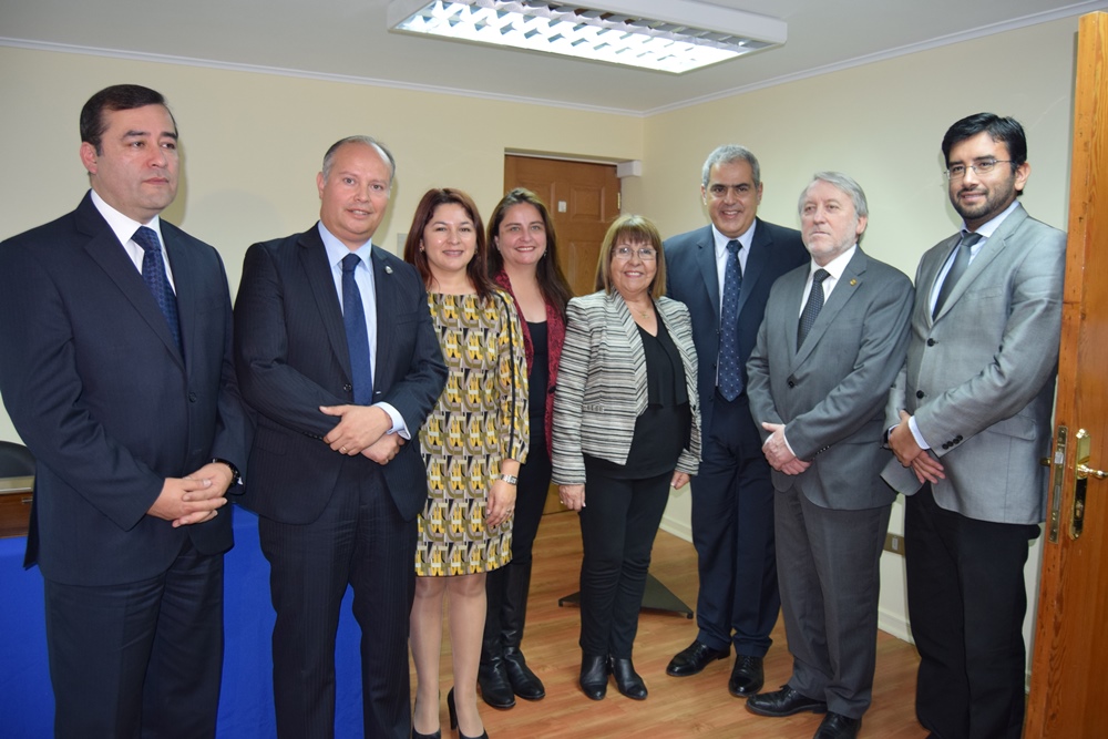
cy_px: 370
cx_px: 554
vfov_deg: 47.9
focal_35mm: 27
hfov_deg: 67.4
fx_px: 831
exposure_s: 1/80
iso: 800
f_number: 4.5
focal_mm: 18
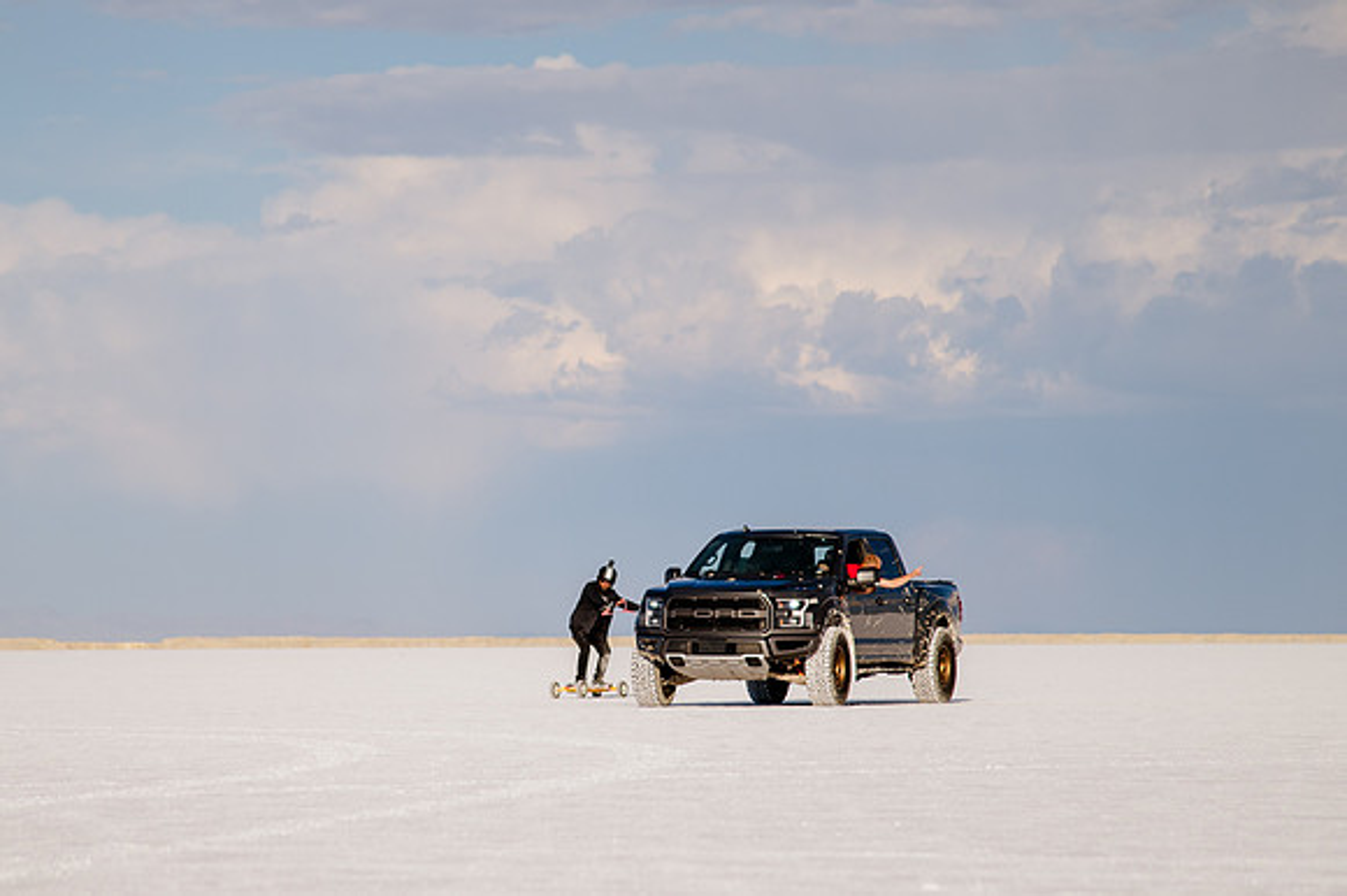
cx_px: 587
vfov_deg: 7.1
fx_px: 7216
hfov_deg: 10.7
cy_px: 509
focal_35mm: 193
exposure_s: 1/6400
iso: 200
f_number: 4
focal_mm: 120
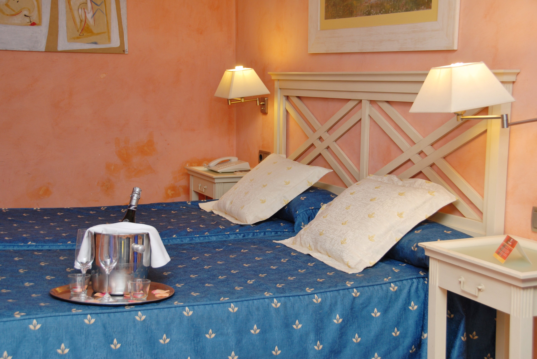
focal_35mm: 52
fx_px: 784
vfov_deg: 25.8
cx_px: 268
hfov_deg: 37.8
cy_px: 180
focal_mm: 35
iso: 250
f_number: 5
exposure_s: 1/60
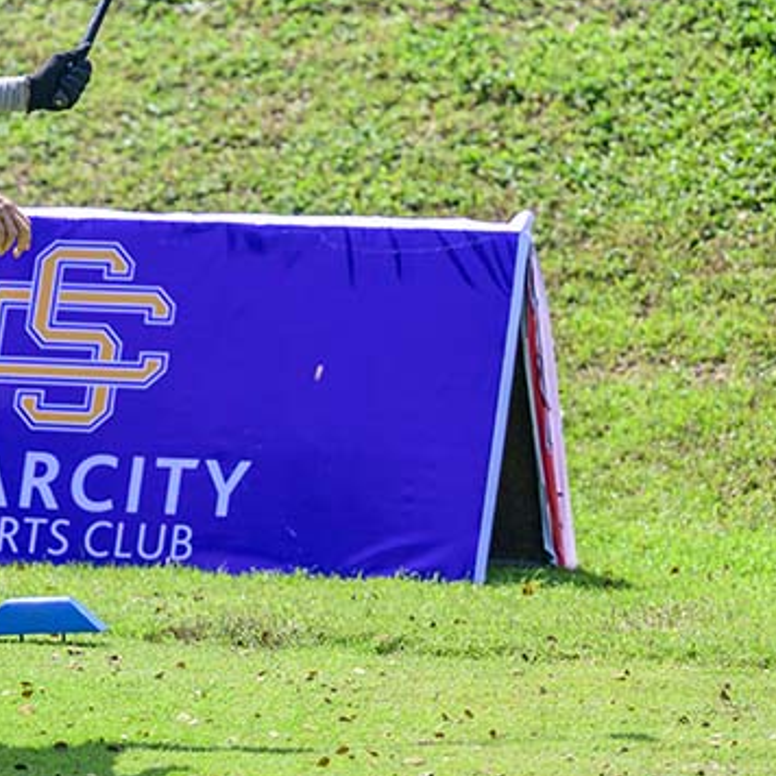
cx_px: -122
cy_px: 146
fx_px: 8725
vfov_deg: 5.1
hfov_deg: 5.1
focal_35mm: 344
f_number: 2.8
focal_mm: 150
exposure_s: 1/6400
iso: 450
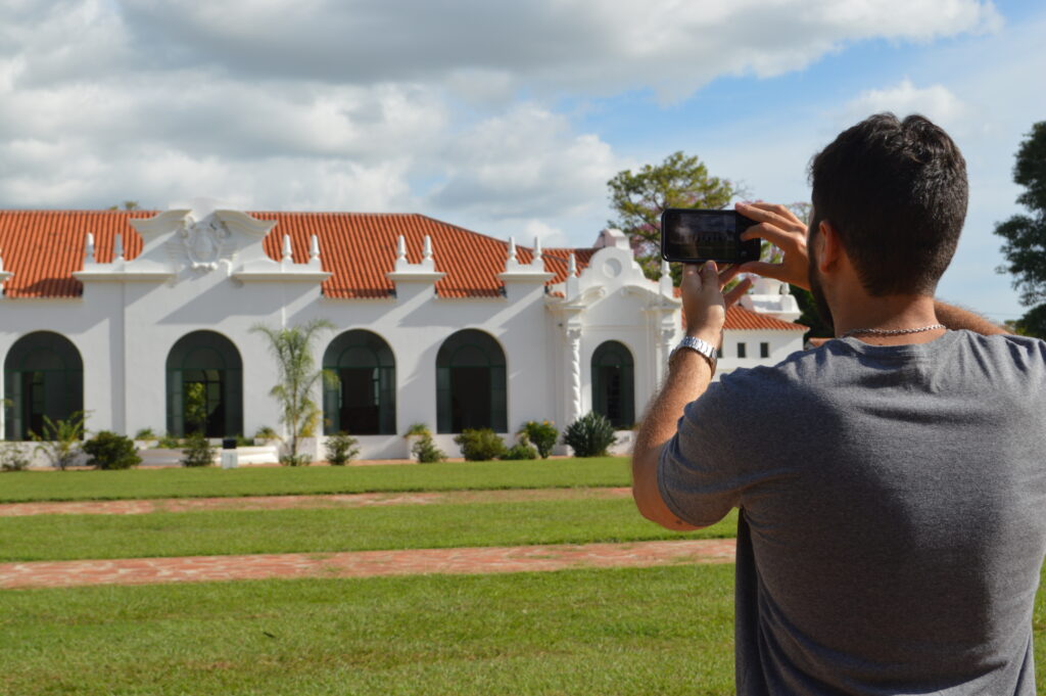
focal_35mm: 57
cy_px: 348
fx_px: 1655
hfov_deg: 35.1
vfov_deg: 23.7
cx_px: 523
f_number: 8
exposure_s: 1/250
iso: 100
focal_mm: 38
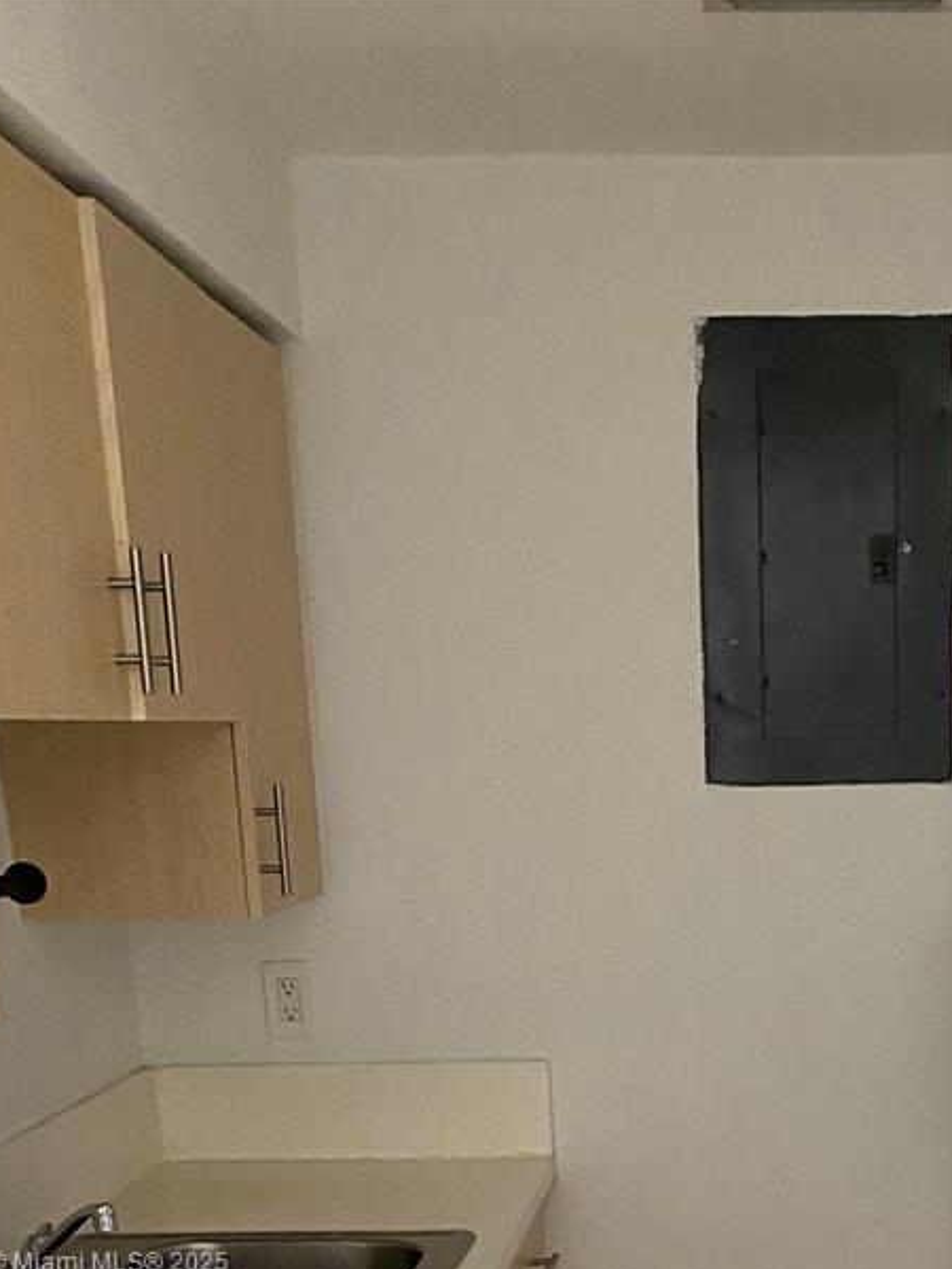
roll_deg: +0.1
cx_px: 793
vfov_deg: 33.7
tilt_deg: -16.0
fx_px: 1907
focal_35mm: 52
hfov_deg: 27.3
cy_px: 1265
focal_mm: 4.25
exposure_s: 1/60
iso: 500
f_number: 1.8
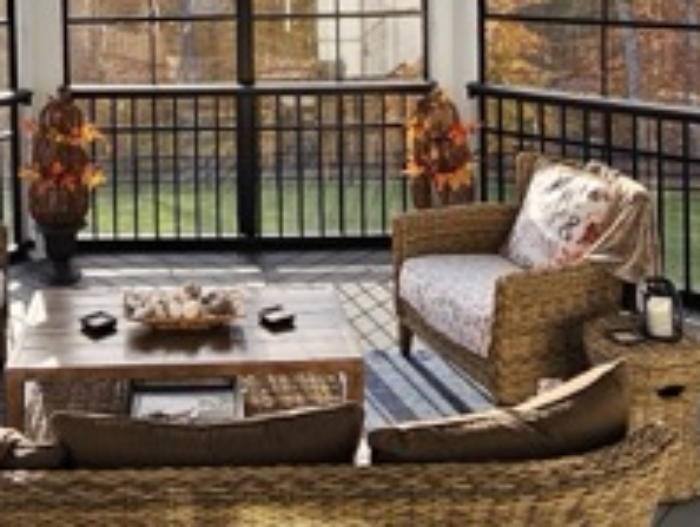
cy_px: -53
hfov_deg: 43.5
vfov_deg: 30.7
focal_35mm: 42
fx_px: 850
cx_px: 187
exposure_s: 1/359
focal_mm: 2.2
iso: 100
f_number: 2.2
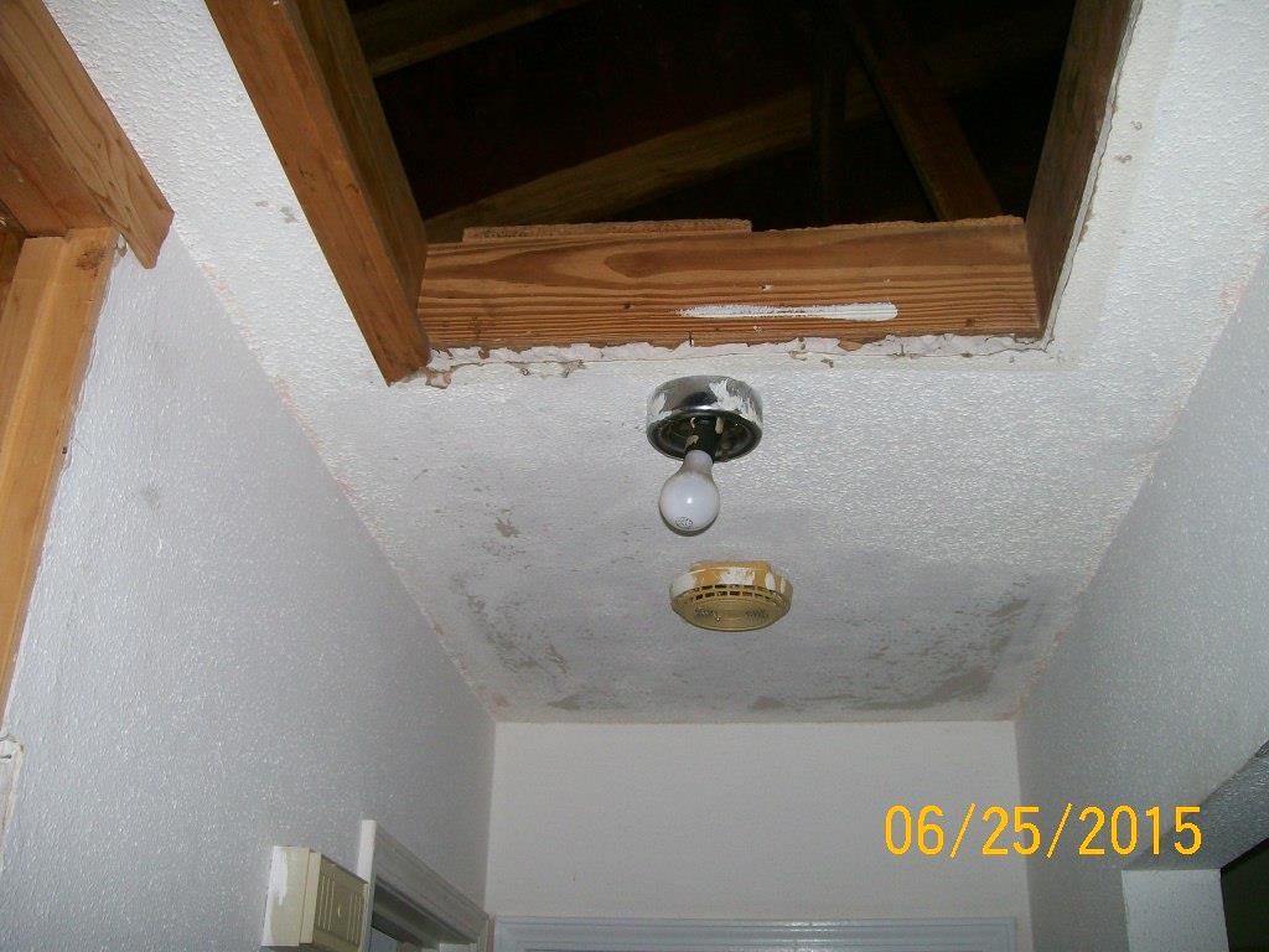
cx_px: 634
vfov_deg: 39.7
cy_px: 476
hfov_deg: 51.4
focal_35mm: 36
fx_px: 1320
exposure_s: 1/64
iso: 80
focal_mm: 6
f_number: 2.7
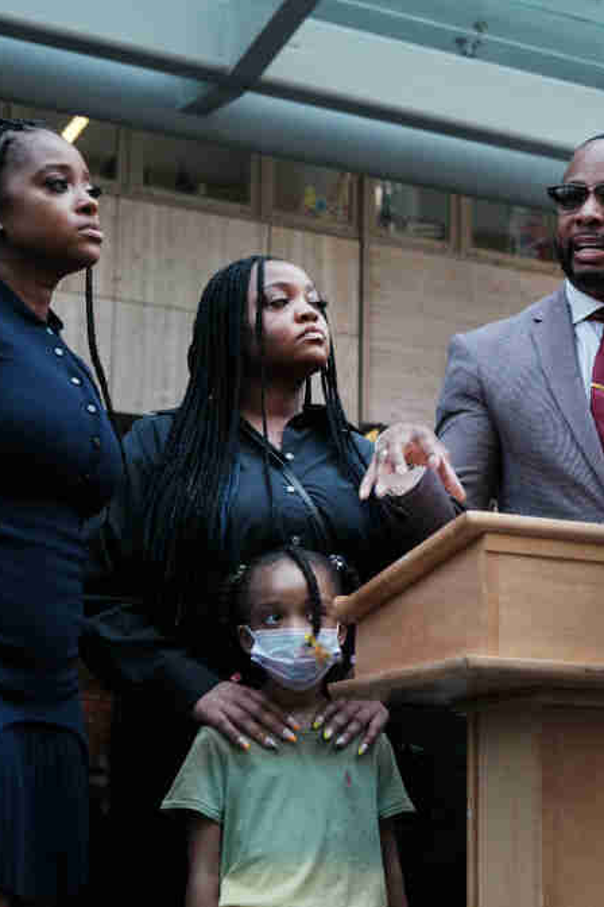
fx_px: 1688
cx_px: 542
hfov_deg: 19.9
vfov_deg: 30.1
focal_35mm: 67
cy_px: 449
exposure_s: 1/200
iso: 160
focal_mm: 29.2
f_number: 2.8
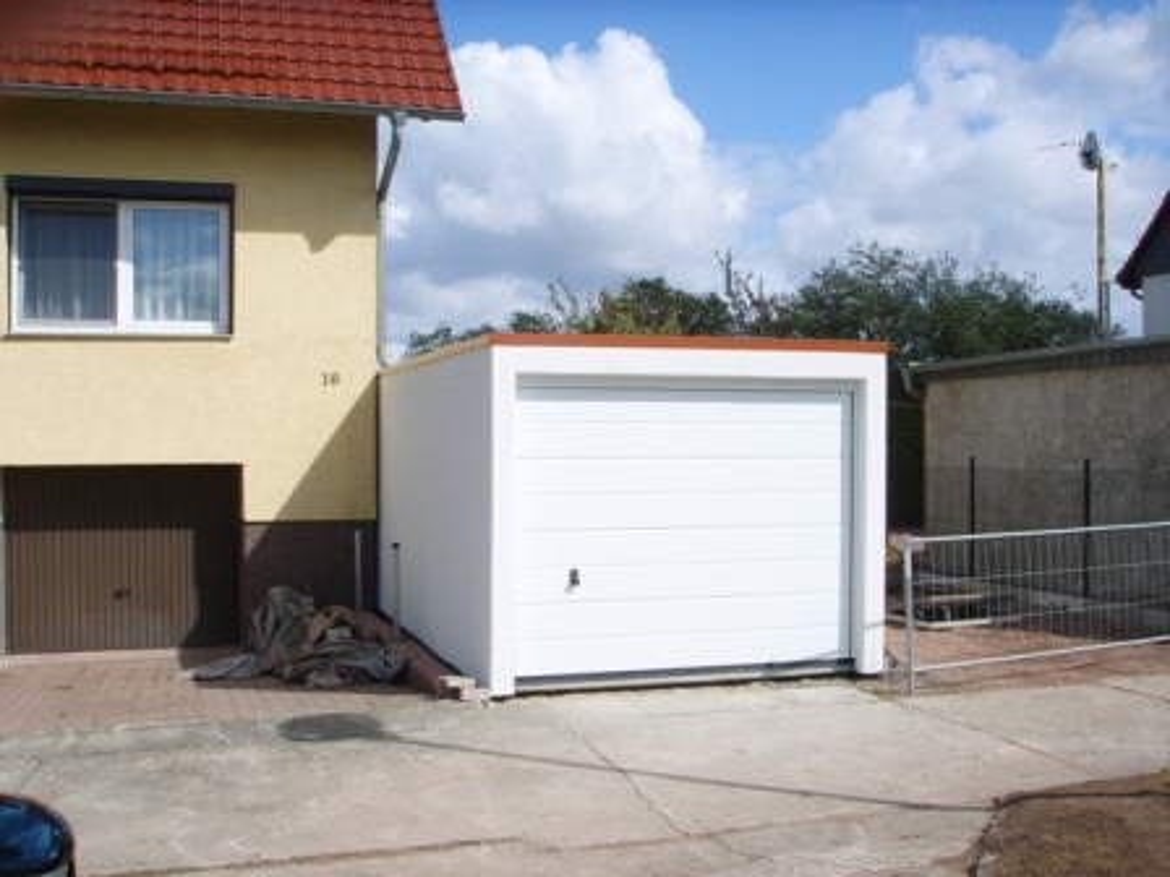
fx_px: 1318
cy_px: 438
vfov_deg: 36.8
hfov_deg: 47.9
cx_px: 585
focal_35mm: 39
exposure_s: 1/350
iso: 50
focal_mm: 6.6
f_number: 6.3
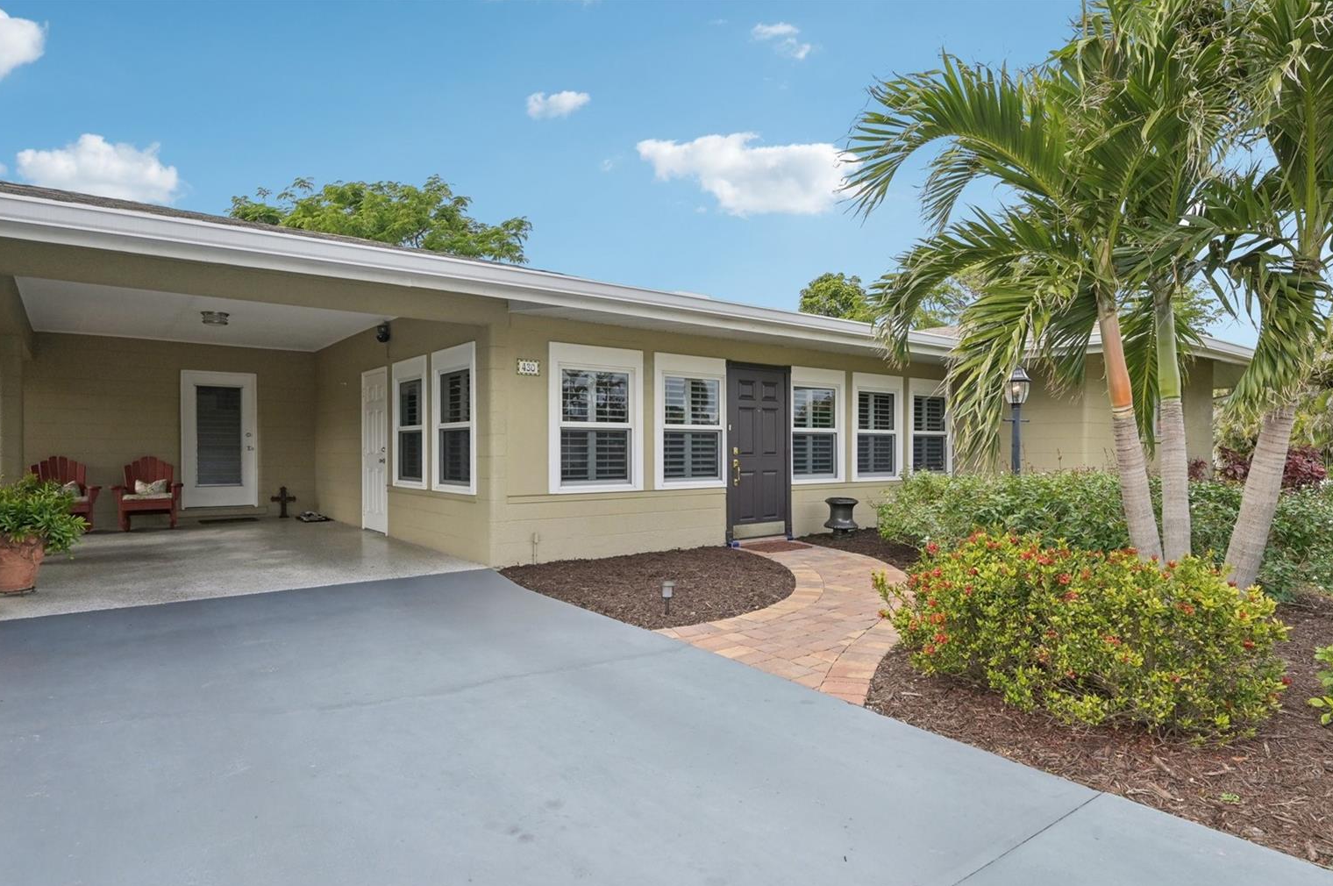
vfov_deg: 61.8
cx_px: 679
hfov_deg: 84.0
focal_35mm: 20
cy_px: 464
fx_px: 740
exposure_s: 1/640
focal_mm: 19
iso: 400
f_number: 8
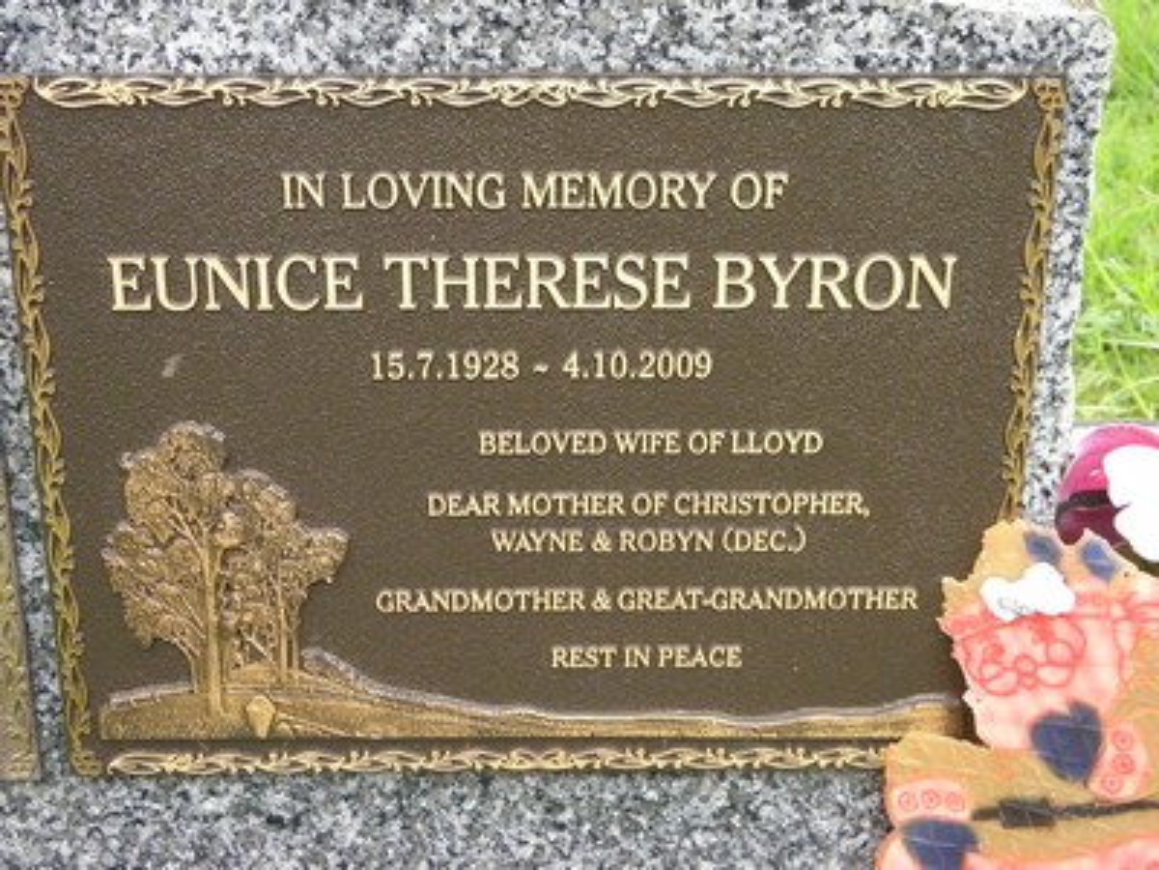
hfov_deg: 42.9
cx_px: 580
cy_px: 435
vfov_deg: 32.9
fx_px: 1473
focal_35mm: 44
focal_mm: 7.9
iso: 400
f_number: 3.9
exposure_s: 1/200
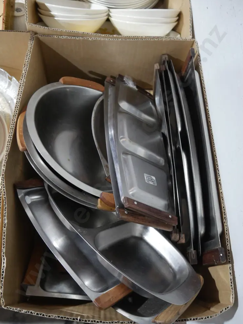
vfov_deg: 58.4
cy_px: 163
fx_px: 290
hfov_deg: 45.4
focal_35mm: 31
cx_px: 121
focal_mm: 15
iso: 1600
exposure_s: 1/60
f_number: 3.6
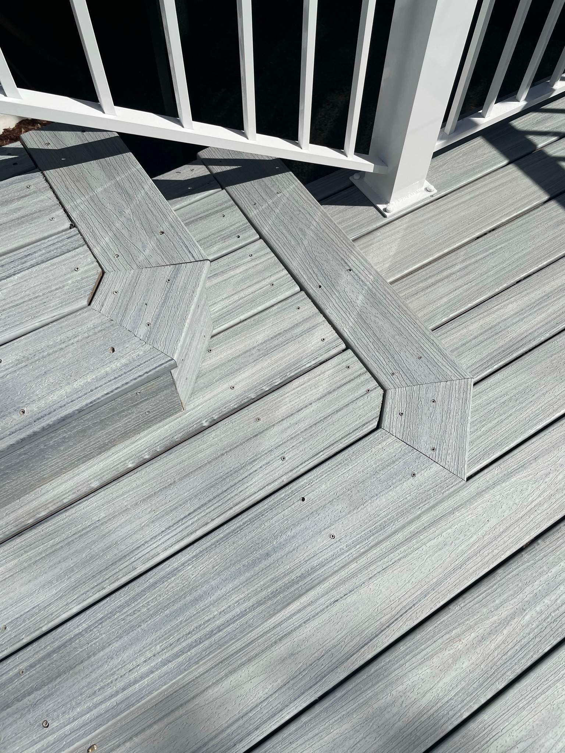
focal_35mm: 26
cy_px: 376
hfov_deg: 53.1
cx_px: 282
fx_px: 566
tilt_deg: -60.9
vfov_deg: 67.3
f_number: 1.6
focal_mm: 4.2
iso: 32
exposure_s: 1/6897
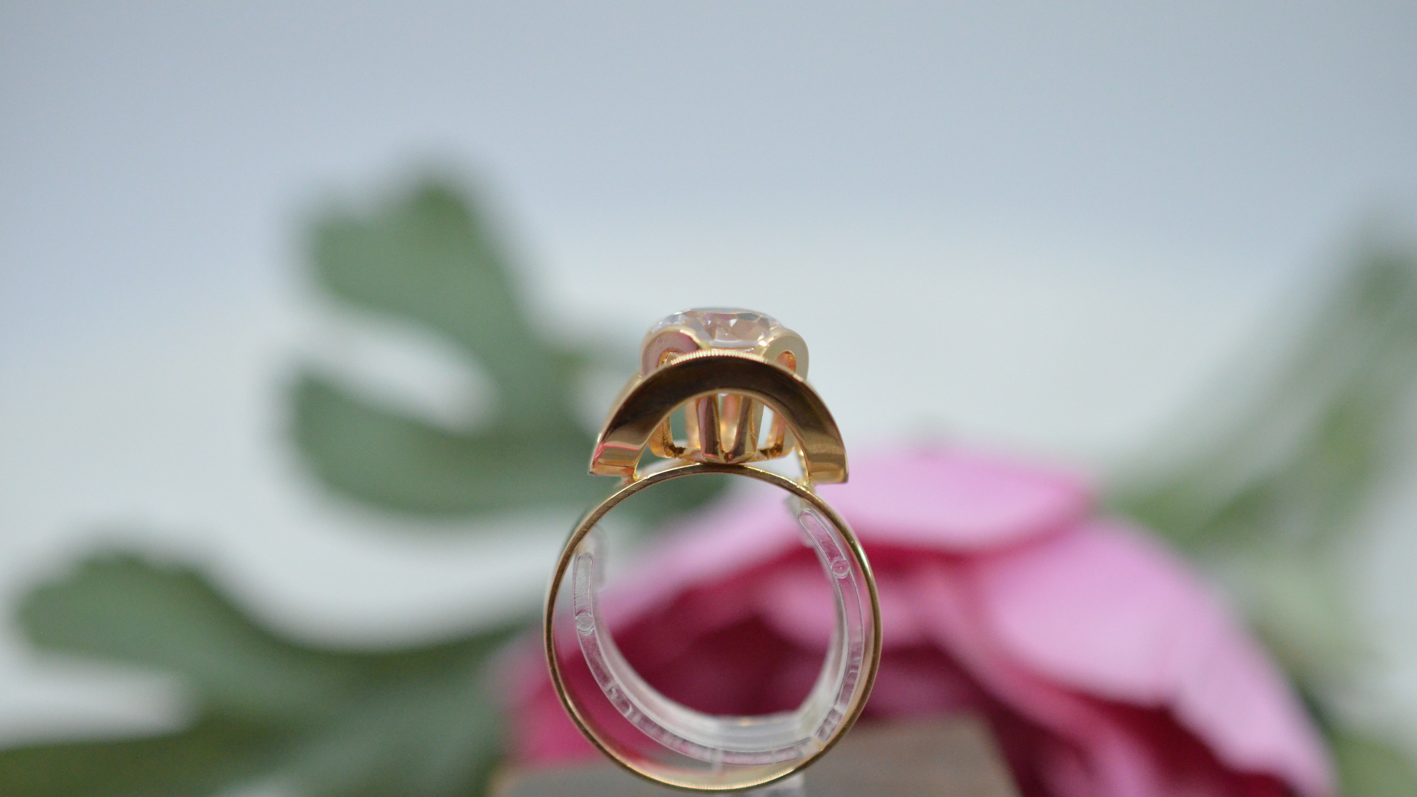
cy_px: 471
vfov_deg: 19.1
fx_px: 2367
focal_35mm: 63
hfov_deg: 33.3
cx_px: 708
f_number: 4
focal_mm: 40
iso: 2500
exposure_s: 1/2500
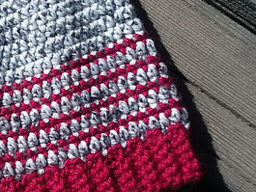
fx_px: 518
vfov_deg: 21.0
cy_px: 101
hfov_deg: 25.6
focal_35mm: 70
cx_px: -30
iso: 40
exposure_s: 1/1884
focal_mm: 2.47
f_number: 1.9
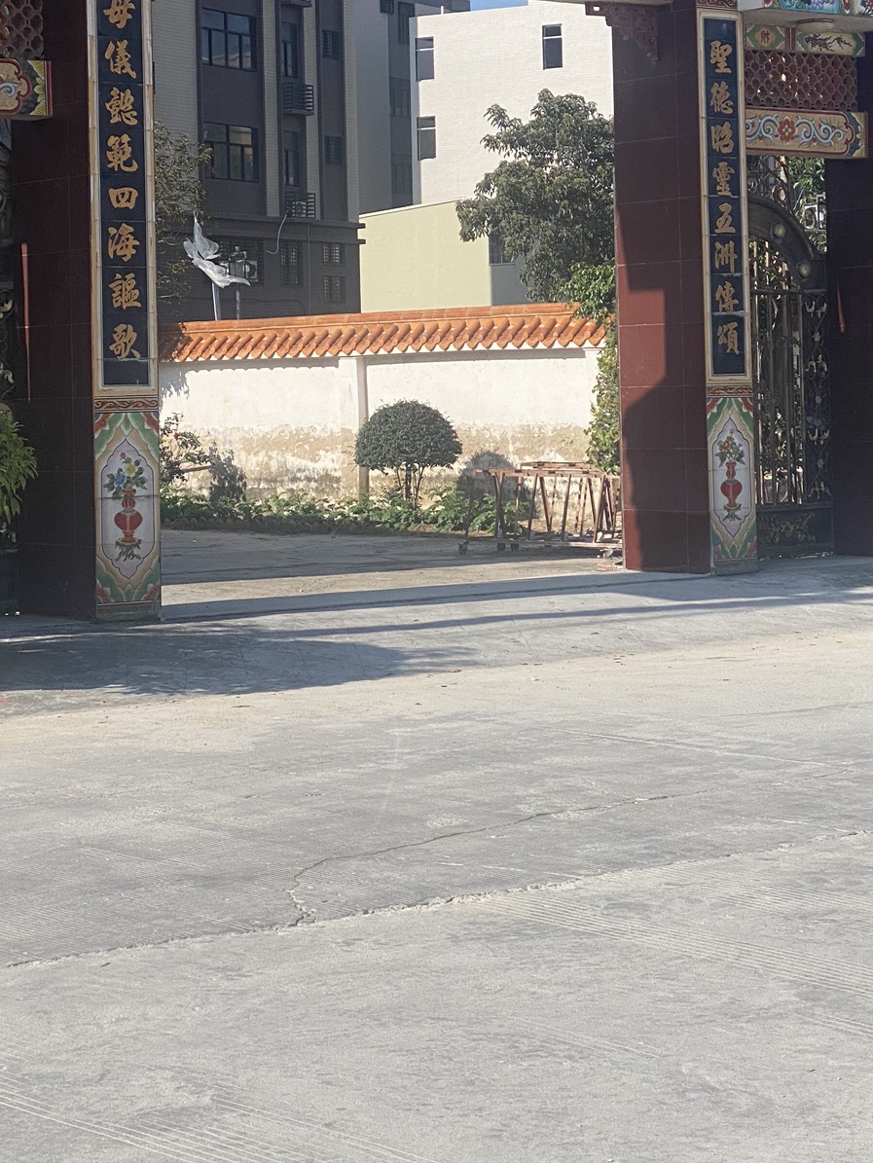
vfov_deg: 22.3
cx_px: 409
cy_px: 298
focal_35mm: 87
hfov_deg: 17.0
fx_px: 2924
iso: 20
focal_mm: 6
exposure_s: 1/1597
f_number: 2
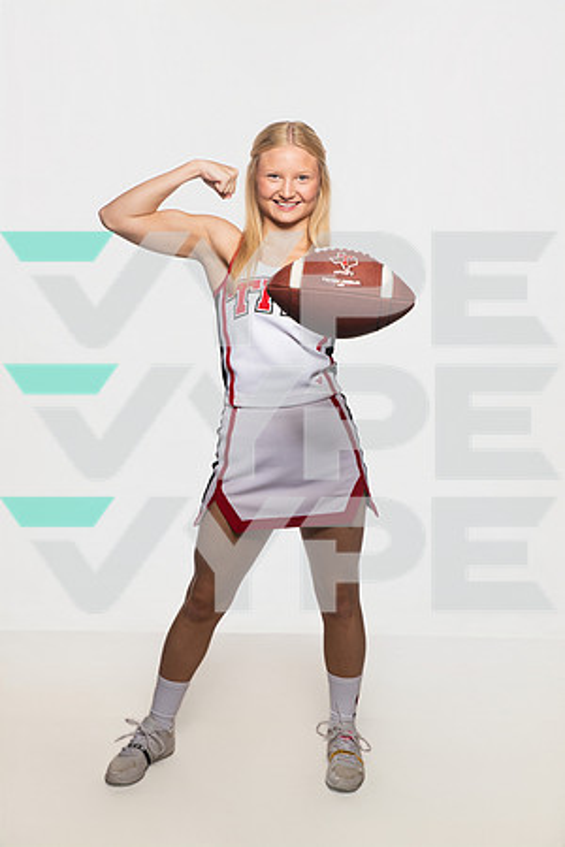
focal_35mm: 58
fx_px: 1365
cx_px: 282
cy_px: 424
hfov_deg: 23.4
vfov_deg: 34.5
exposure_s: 1/200
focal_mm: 58
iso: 500
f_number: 6.3
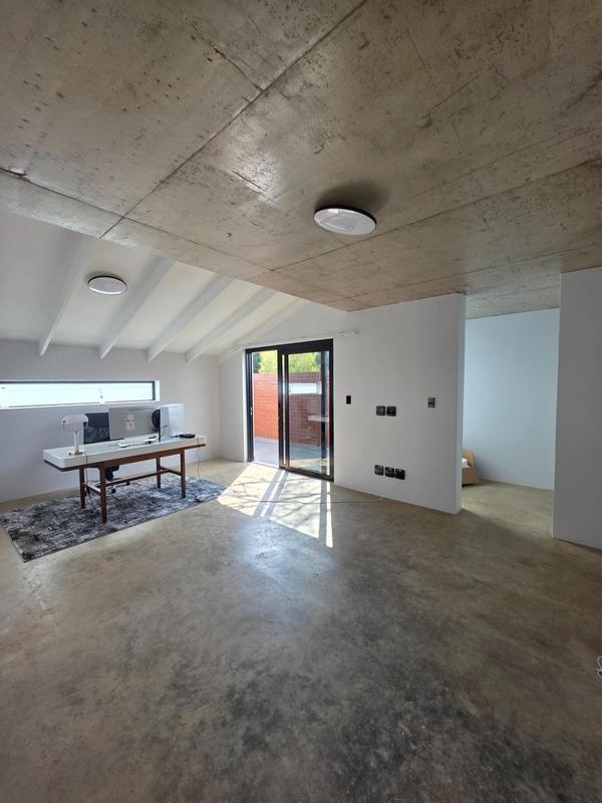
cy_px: 402
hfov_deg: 89.9
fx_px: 301
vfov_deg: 106.2
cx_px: 301
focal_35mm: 13
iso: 50
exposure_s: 1/100
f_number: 1.9
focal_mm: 2.2
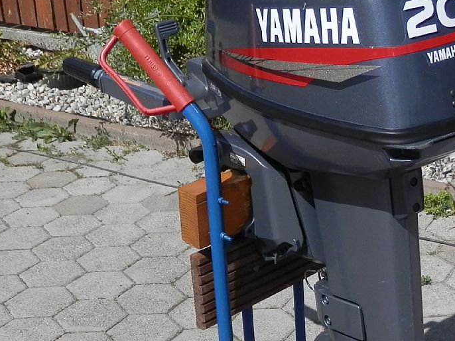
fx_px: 920
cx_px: 298
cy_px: 272
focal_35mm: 70
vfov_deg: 20.8
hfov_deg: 27.6
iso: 80
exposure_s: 1/200
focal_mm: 4.5
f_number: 8.7
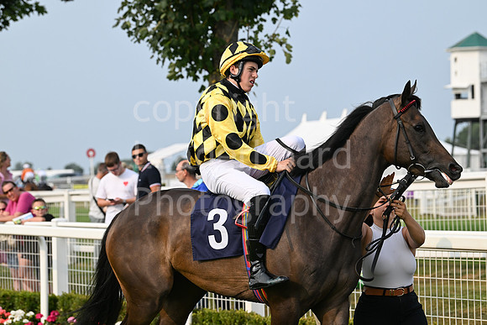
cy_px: 162
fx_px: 1691
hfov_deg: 16.4
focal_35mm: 125
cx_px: 244
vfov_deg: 11.0
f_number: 5.6
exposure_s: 1/1600
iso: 400
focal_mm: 125
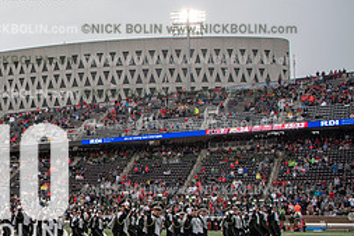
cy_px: 191
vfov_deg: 24.2
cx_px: -31
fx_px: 541
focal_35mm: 55
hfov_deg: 32.2
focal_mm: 24
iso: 250
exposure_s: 1/800
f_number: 3.5
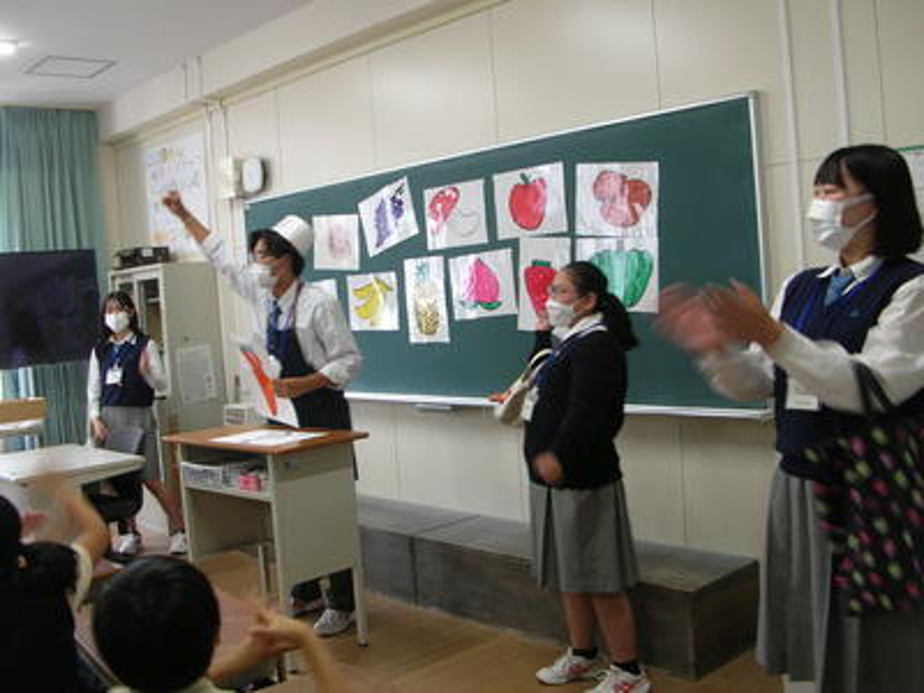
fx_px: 988
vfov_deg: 38.7
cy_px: 346
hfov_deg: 50.1
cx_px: 462
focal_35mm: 37
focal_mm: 6.2
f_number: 2.9
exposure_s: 1/18.2
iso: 50
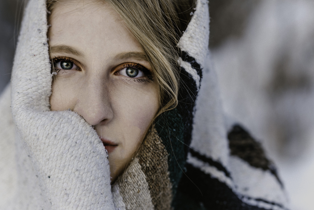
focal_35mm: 173
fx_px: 1509
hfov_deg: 11.9
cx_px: 147
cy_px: 86
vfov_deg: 7.9
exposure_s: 1/250
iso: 80
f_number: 2.2
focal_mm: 135
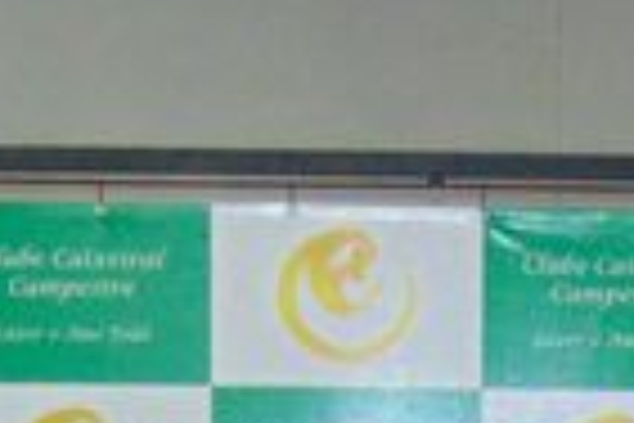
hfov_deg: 10.8
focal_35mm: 189
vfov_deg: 6.9
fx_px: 3328
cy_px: 958
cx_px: 526
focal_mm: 4.5
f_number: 3
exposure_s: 1/30
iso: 200
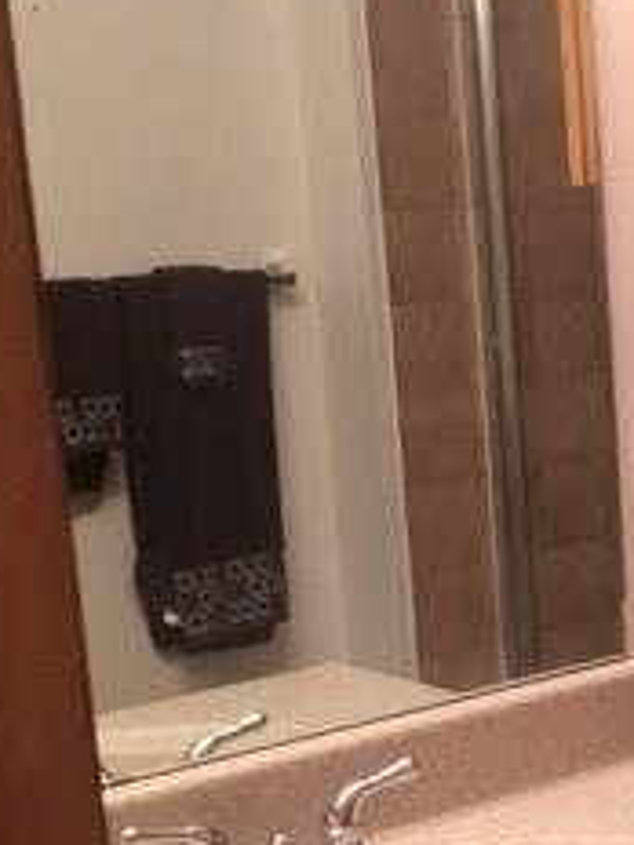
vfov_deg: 24.1
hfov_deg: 17.6
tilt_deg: -11.3
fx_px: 1954
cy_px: 652
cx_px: 762
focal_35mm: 80
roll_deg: +2.0
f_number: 2.2
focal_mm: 4.15
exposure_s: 1/15
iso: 32
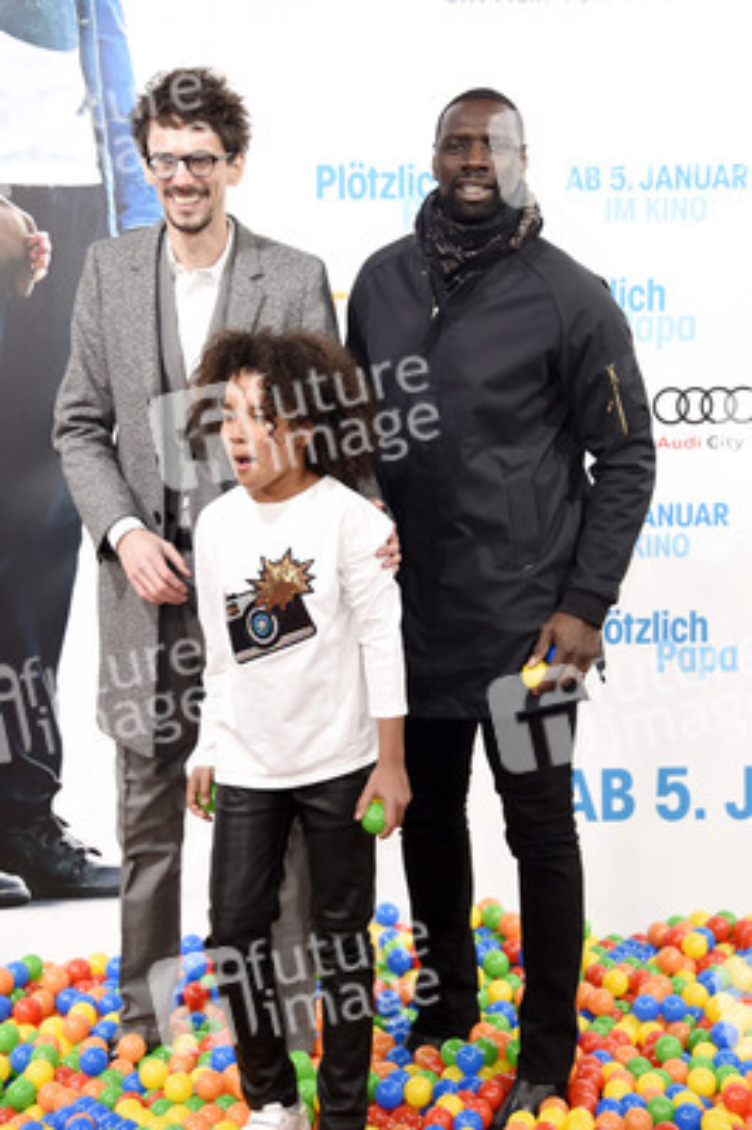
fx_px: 2260
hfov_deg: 18.9
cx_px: 376
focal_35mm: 72
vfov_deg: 28.1
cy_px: 565
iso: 500
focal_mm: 72
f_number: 5.6
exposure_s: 1/200
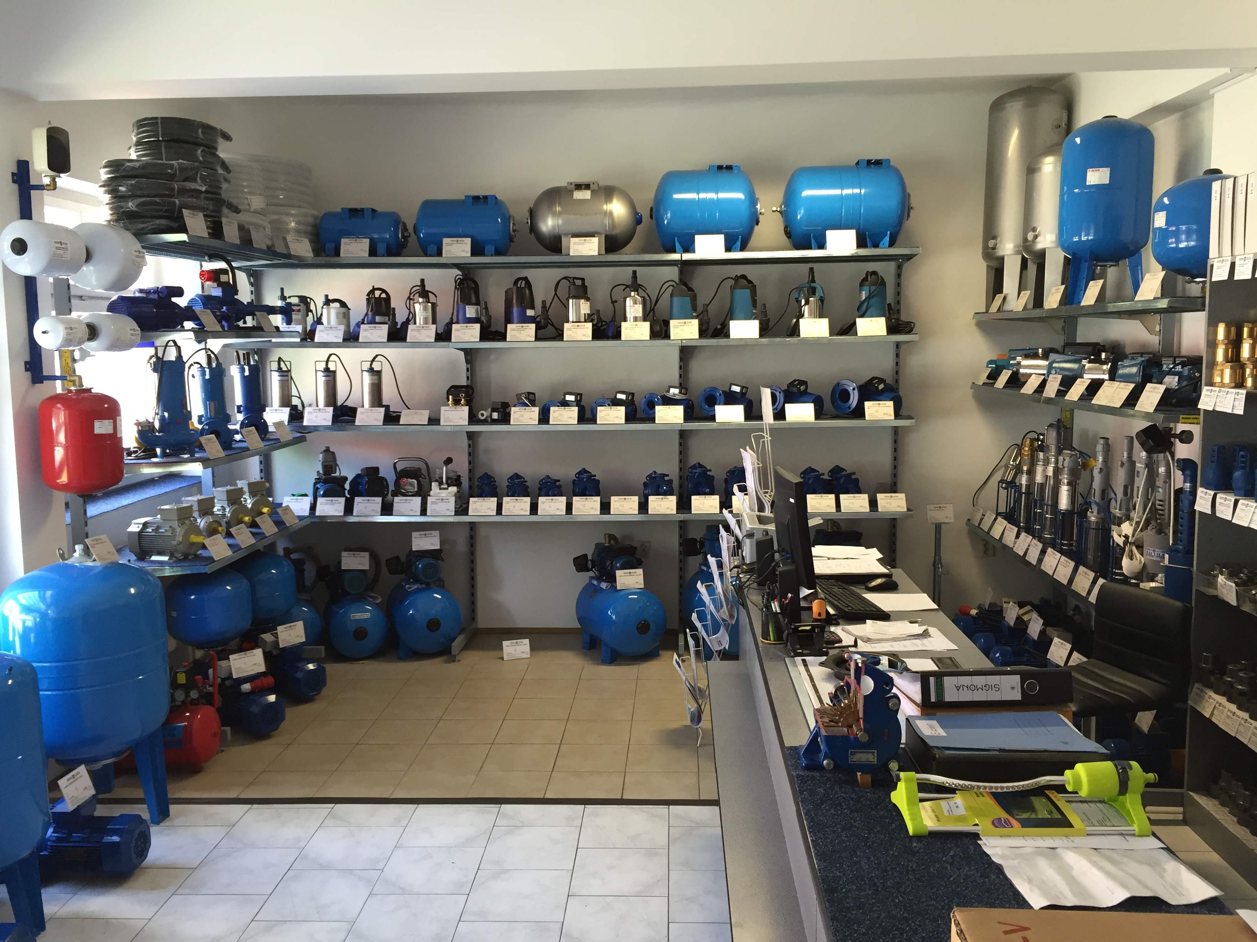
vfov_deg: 48.2
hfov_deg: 61.7
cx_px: 628
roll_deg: +0.6
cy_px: 471
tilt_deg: -6.1
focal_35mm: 29
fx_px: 1053
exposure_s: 1/33
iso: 100
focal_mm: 4.15
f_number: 2.2
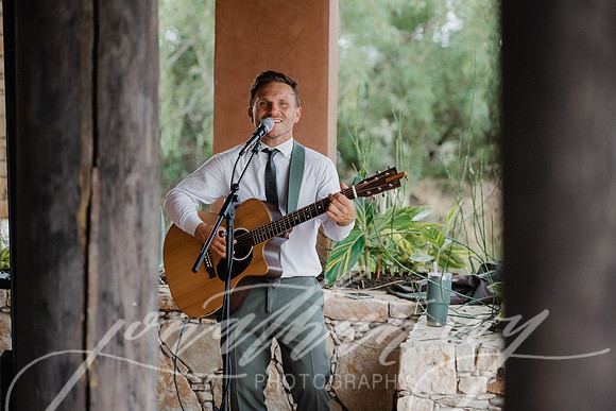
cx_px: 308
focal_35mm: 116
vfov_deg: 11.8
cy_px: 206
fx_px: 1985
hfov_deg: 17.6
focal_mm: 116
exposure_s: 1/1000
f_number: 2.8
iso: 900
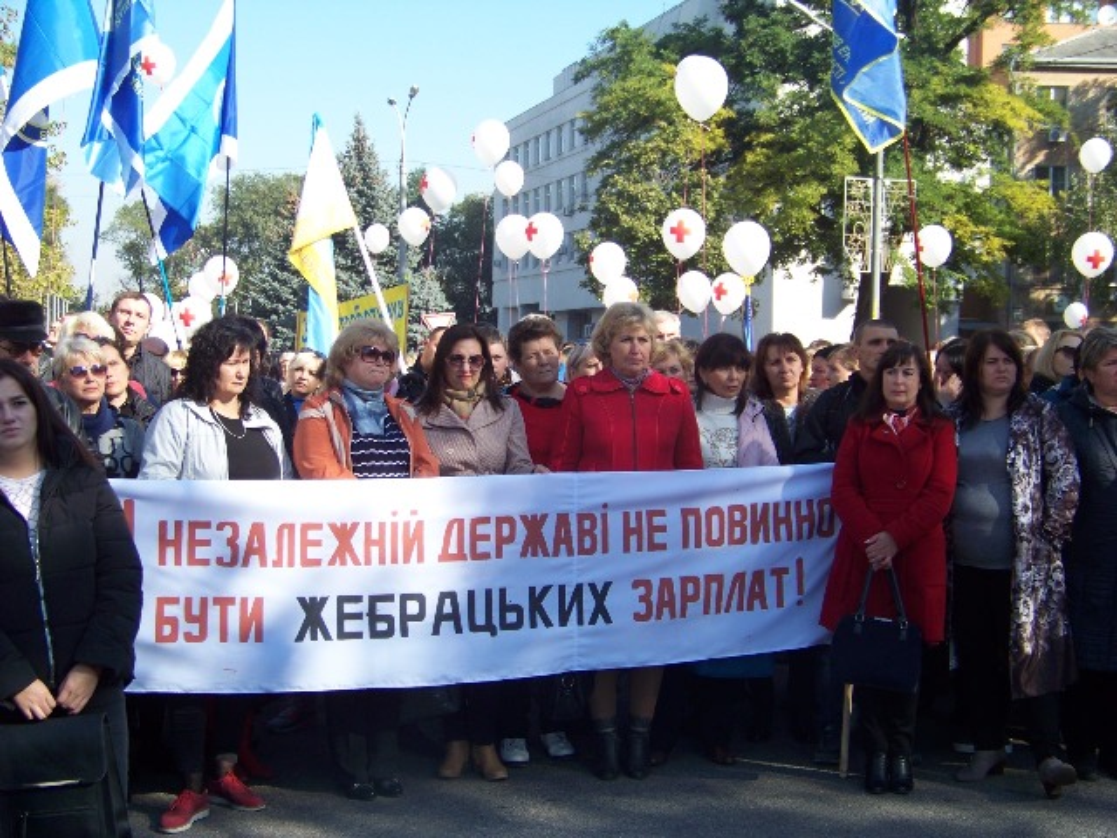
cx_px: 558
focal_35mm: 55
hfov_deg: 34.9
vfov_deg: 26.6
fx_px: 1775
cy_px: 419
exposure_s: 1/500
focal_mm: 9.36
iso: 71
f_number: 3.2
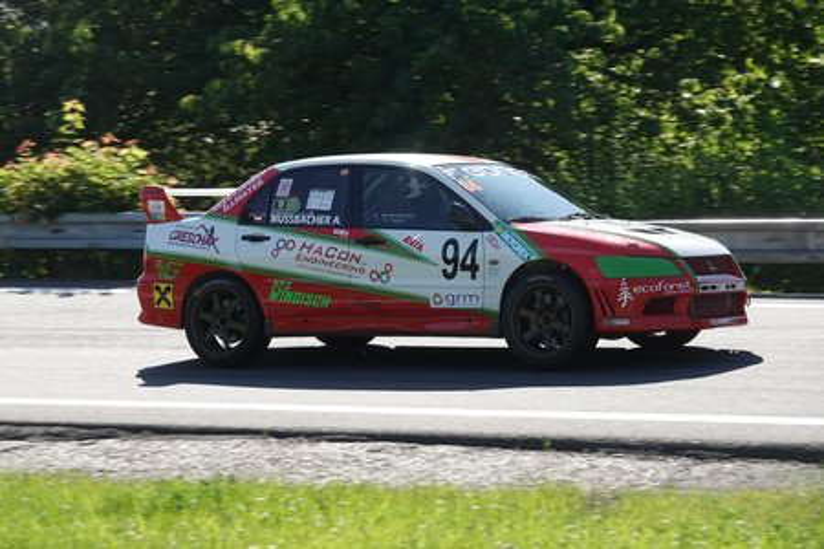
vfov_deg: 9.9
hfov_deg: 14.8
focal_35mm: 139
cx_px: 412
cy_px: 274
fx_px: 3181
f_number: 4
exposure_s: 1/800
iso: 160
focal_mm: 51.14
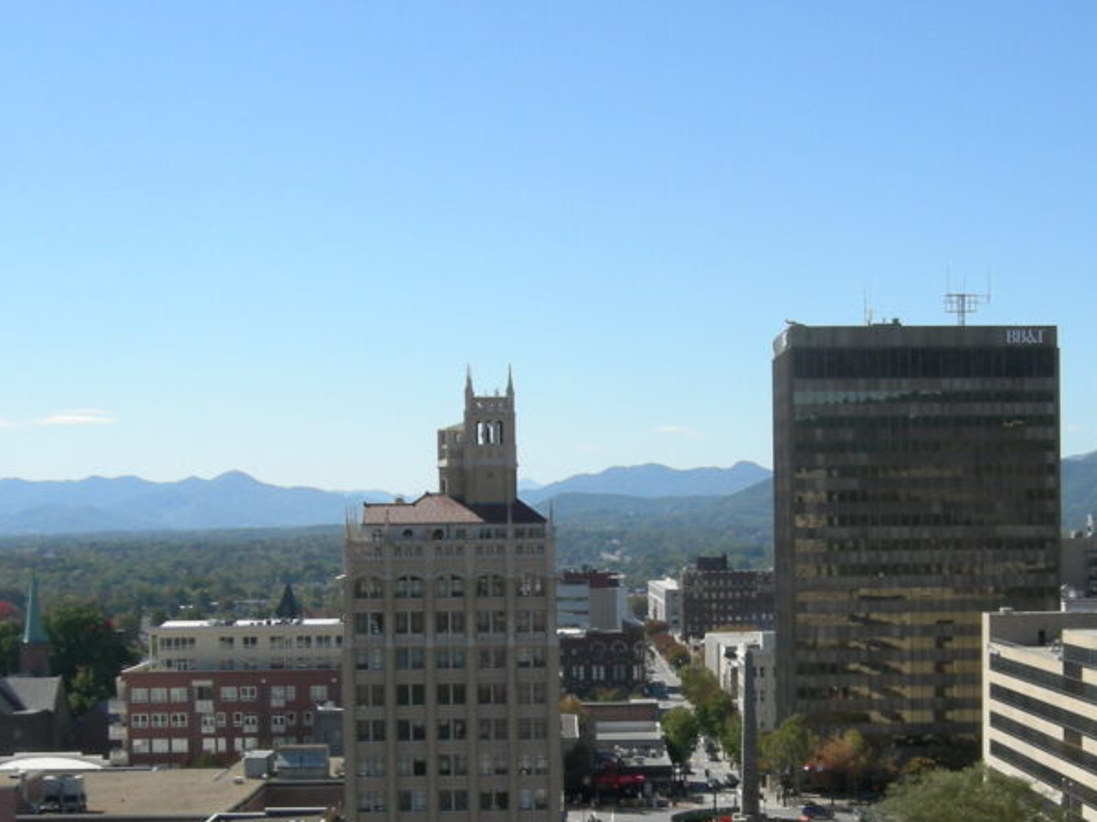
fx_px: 2059
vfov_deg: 22.4
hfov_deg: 29.7
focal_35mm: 65
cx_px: 676
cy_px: 597
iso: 64
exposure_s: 1/233
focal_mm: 8
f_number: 7
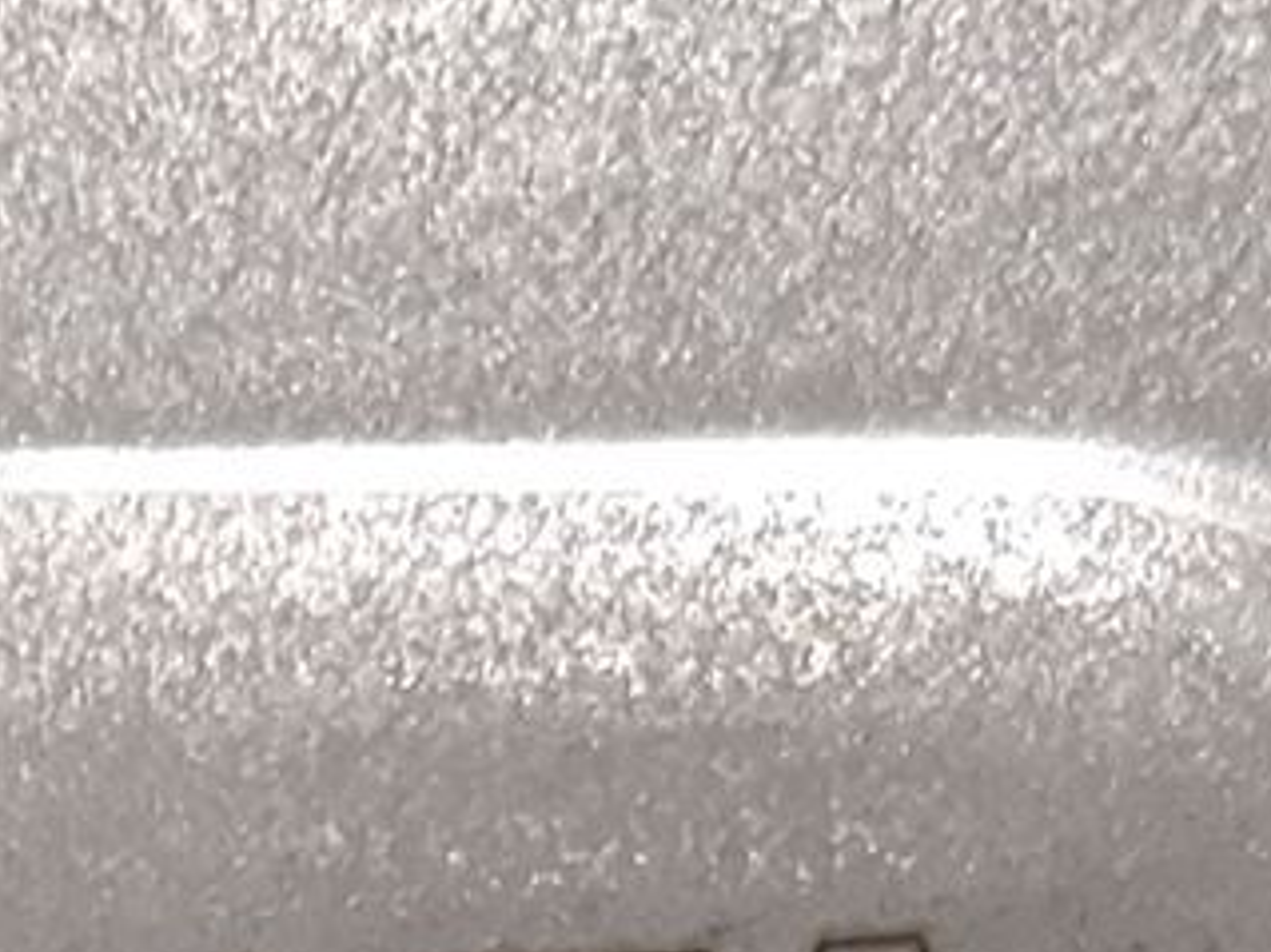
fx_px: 6129
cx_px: -359
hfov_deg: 11.5
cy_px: 1872
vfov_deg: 8.4
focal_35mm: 167
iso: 200
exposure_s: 1/50
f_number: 1.7
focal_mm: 3.93
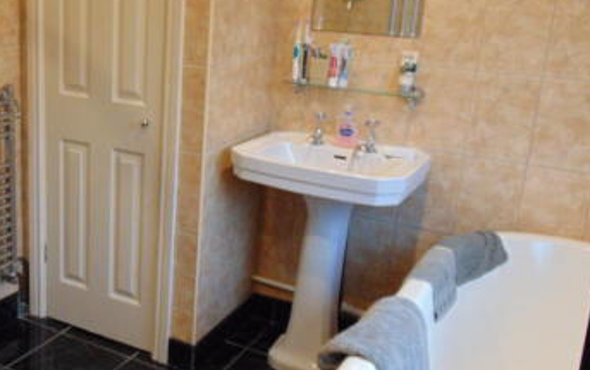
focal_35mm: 45
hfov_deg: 42.7
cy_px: 171
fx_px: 724
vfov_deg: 28.6
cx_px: 133
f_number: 3
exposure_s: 1/30
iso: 250
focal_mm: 4.5
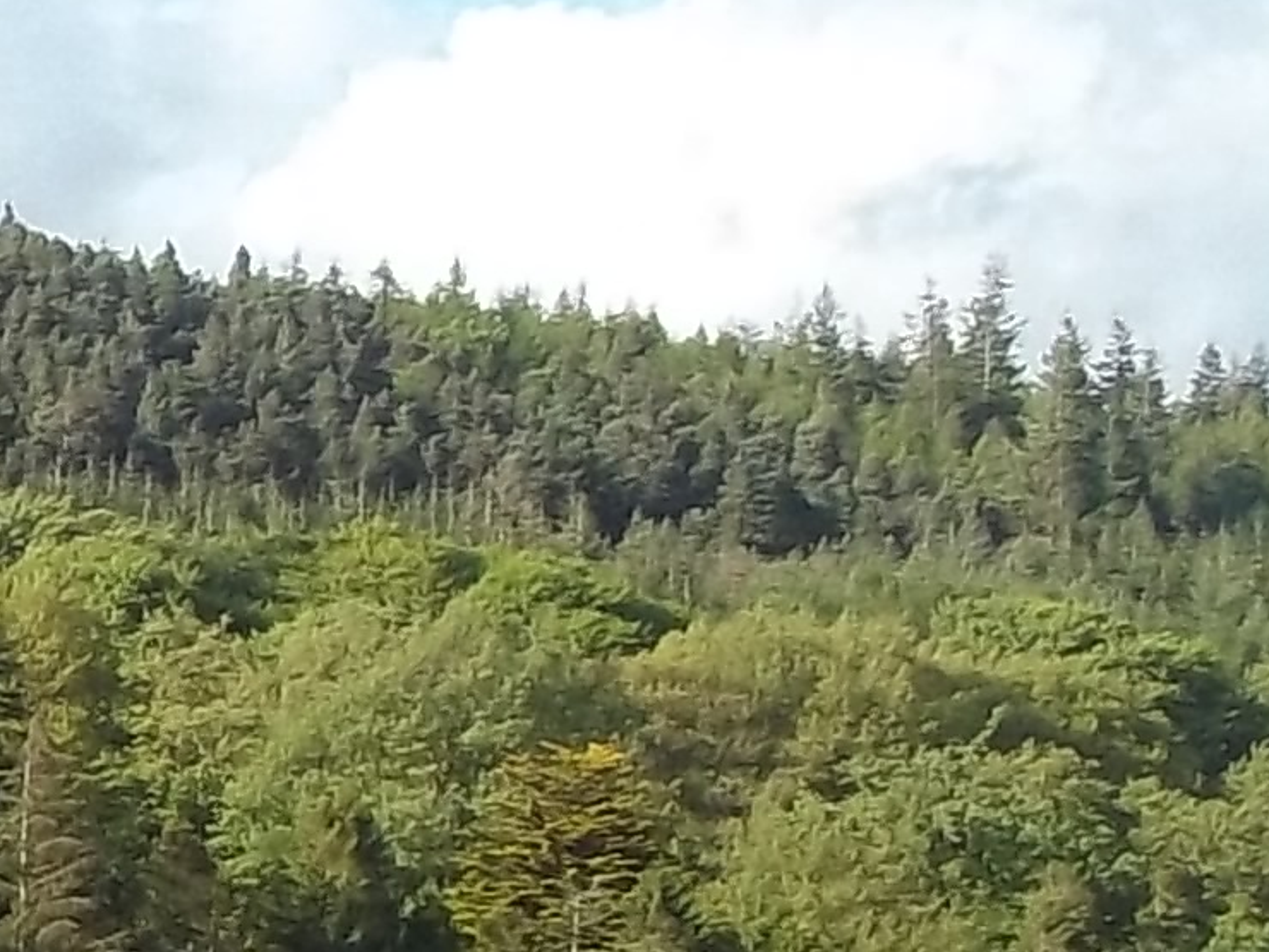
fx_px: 6342
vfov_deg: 8.5
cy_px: 1249
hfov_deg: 10.4
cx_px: -1413
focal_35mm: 173
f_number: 5.5
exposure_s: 1/200
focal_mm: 5.7
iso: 80
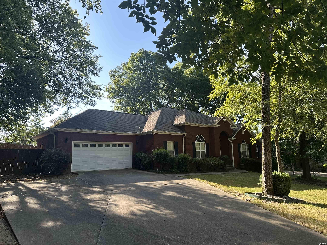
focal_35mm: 24
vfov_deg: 56.8
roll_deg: +1.5
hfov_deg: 71.6
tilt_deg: +8.1
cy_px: 122
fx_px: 227
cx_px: 164
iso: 80
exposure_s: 1/918
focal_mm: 6.86
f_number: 1.78
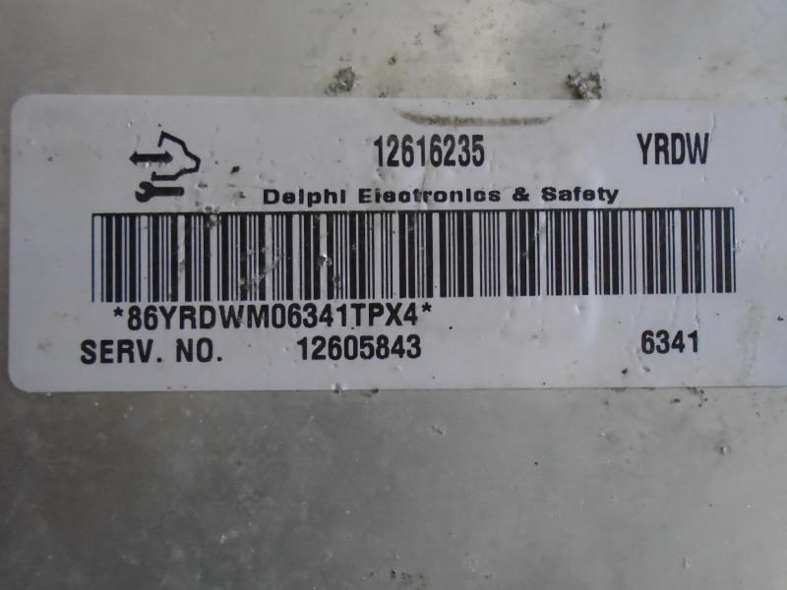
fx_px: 591
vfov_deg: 53.1
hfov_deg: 67.3
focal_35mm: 26
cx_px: 394
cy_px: 295
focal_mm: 4.6
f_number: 3.2
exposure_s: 1/125
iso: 800
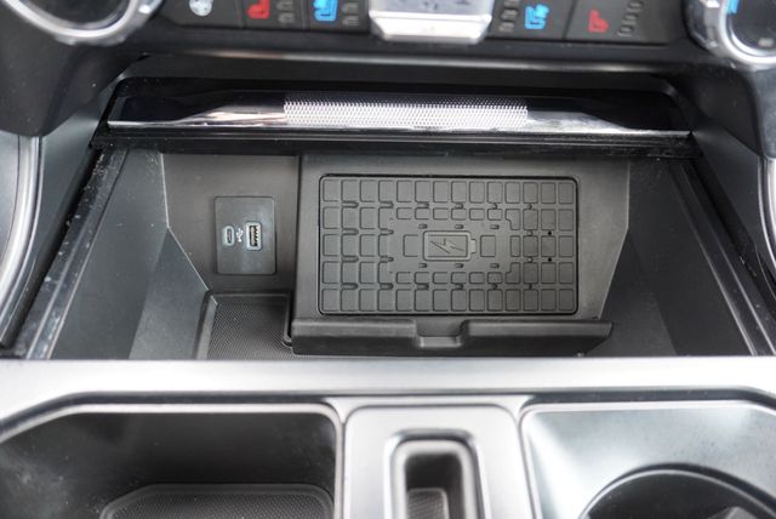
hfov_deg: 73.7
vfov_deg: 53.2
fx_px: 518
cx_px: 388
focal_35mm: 24
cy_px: 260
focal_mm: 16
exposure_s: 1/60
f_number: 4
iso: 640
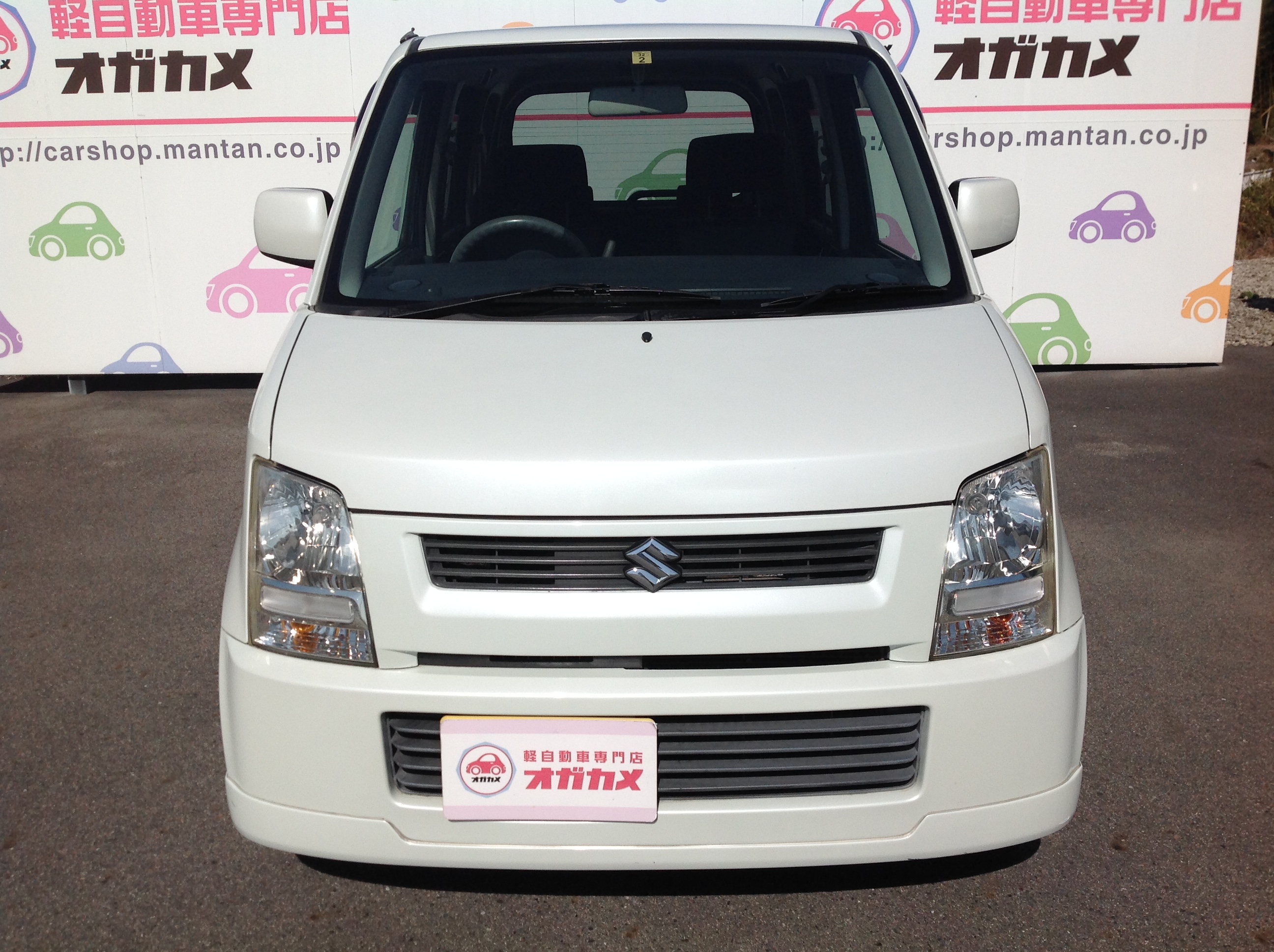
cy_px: 476
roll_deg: +1.2
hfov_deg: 52.7
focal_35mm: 35
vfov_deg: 40.6
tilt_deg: -16.4
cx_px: 637
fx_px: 1286
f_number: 2.4
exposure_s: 1/6061
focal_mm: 4.28
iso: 64
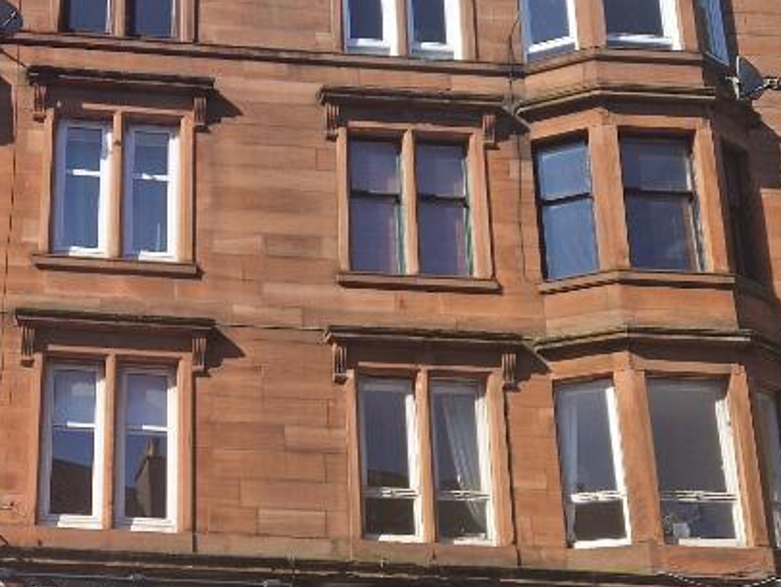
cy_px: 393
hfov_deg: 32.0
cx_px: 115
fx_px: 1309
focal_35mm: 58
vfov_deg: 25.1
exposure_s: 1/1124
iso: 50
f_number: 1.8
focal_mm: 5.4
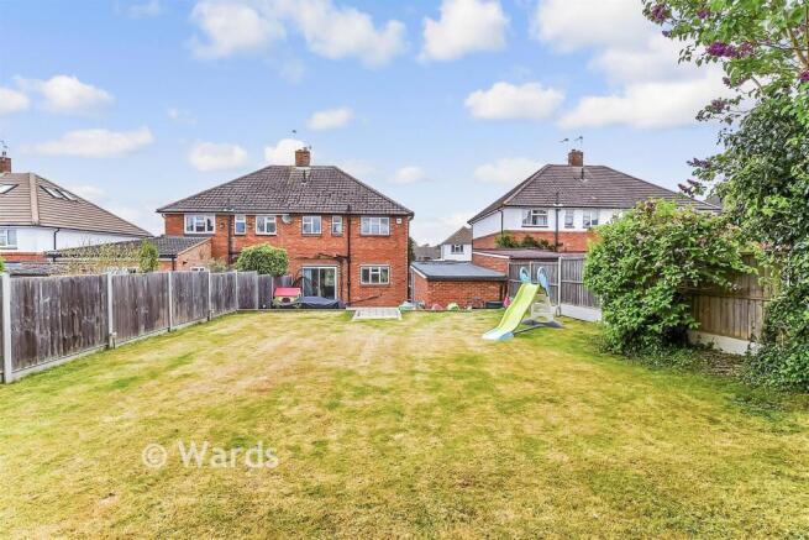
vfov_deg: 77.4
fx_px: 337
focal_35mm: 15
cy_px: 270
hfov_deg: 100.4
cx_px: 404
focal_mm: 10
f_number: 11
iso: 200
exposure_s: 1/100
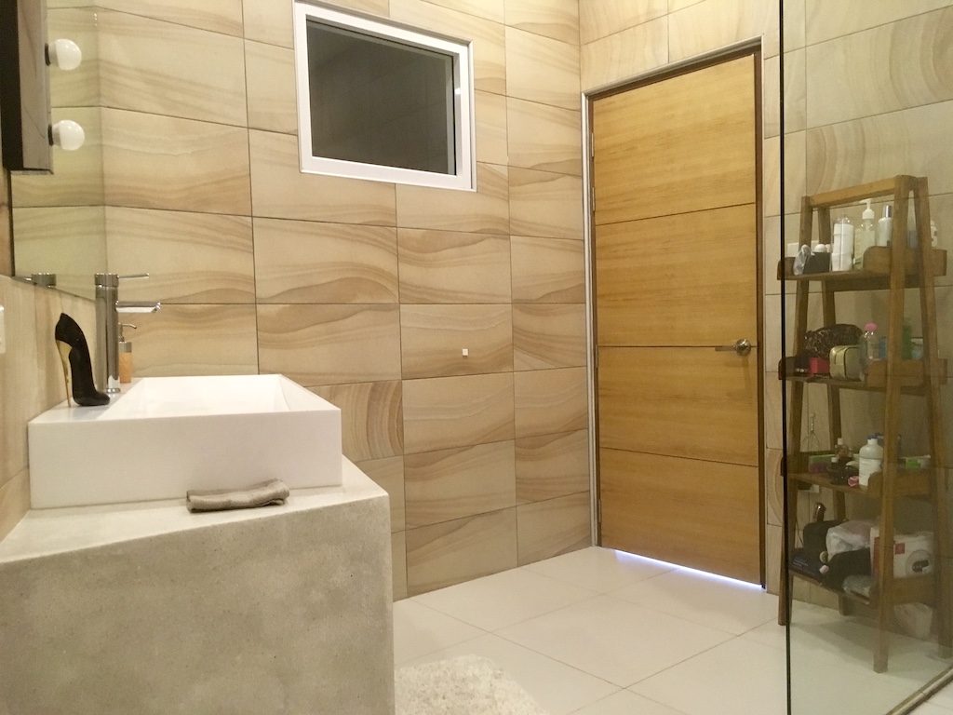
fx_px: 798
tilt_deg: -2.6
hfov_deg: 61.7
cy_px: 358
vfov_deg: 48.2
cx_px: 476
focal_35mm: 29
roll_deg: +0.8
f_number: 2.2
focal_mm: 4.15
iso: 250
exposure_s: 1/33
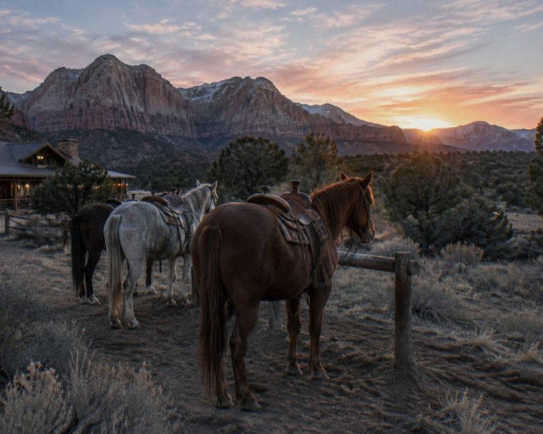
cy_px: 219
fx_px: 643
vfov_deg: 37.3
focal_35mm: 40
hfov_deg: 45.8
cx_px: 268
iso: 3200
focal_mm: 35
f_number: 6.3
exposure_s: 1/25
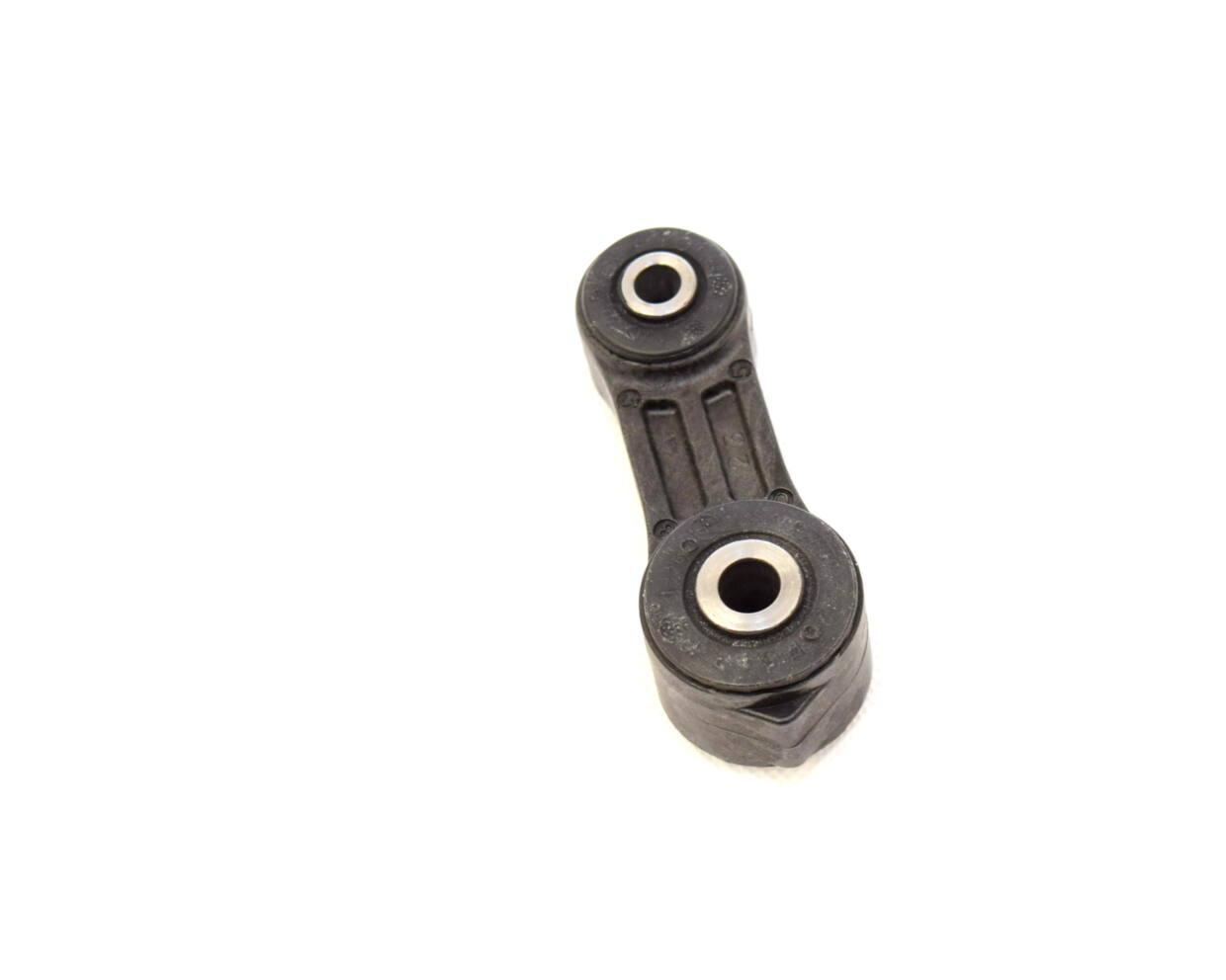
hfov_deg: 22.5
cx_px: 705
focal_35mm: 85
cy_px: 491
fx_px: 3084
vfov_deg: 18.1
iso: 400
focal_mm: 50
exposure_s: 1/125
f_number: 5.6
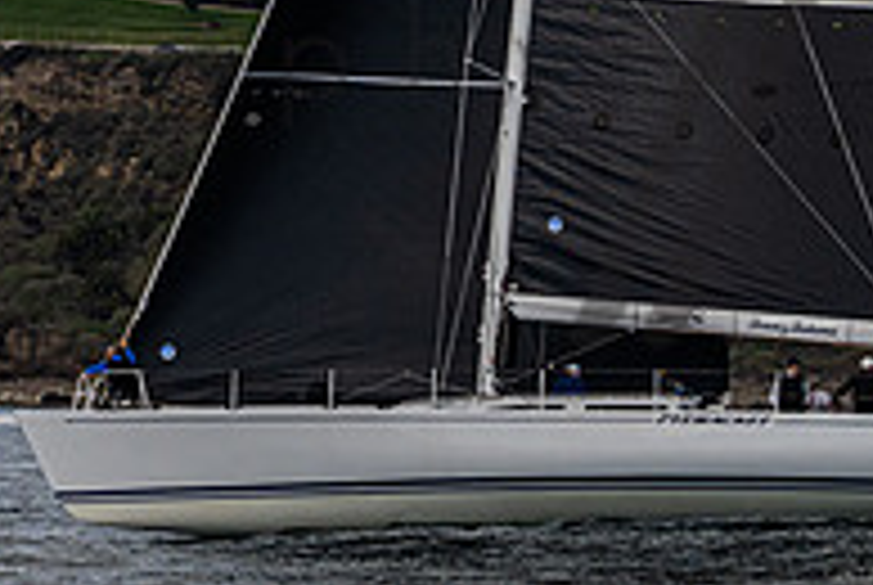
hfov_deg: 2.9
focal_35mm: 704
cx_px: 549
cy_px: -301
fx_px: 17098
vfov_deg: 2.0
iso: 400
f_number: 5.6
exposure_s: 1/5000
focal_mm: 200
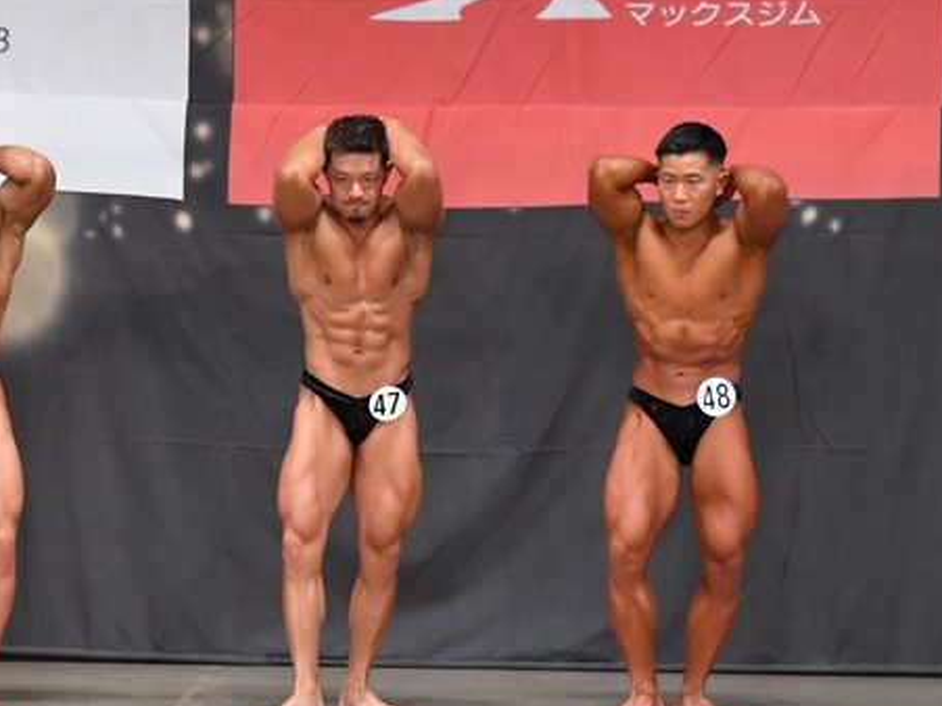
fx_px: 6747
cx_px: 172
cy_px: 466
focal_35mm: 248
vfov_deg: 6.0
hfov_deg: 8.0
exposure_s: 1/400
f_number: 5.6
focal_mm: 100
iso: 6400
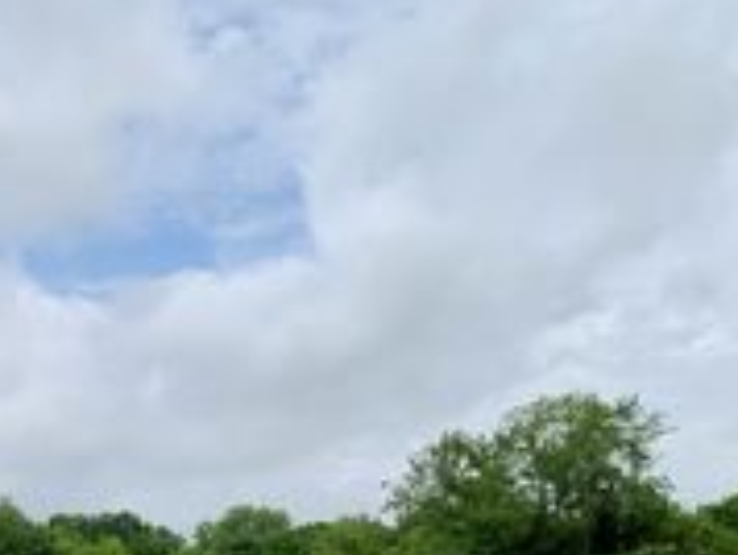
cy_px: 702
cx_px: -141
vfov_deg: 18.9
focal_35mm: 73
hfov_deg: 24.3
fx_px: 1558
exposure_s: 1/2833
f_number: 1.8
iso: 25
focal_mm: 4.25
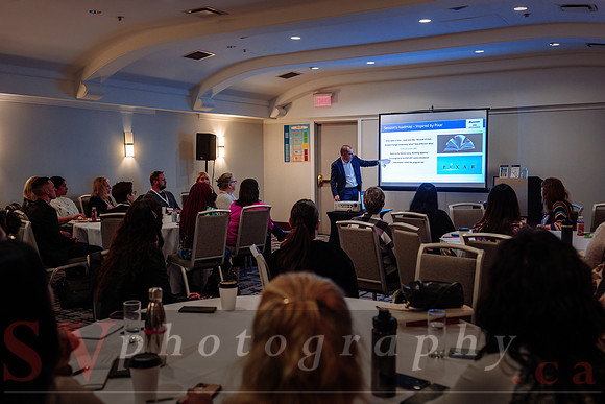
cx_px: 302
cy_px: 202
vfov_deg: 37.5
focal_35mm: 35
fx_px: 595
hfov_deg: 53.9
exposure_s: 1/100
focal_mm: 35
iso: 1000
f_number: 3.5
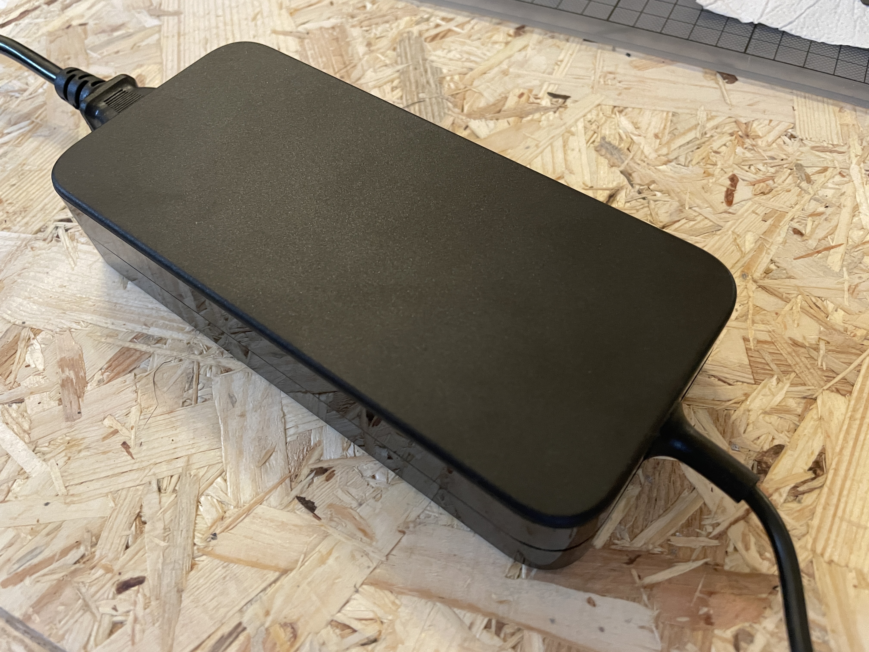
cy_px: 326
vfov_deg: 53.1
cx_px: 434
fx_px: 653
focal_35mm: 26
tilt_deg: -55.3
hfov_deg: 67.3
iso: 500
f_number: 1.6
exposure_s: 1/50
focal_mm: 4.2
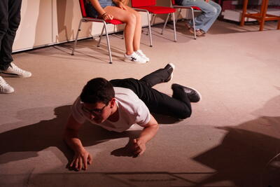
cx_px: 140
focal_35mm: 50
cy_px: 94
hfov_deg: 40.0
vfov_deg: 27.3
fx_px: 385
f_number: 3.5
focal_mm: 49.5
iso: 2500
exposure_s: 1/160
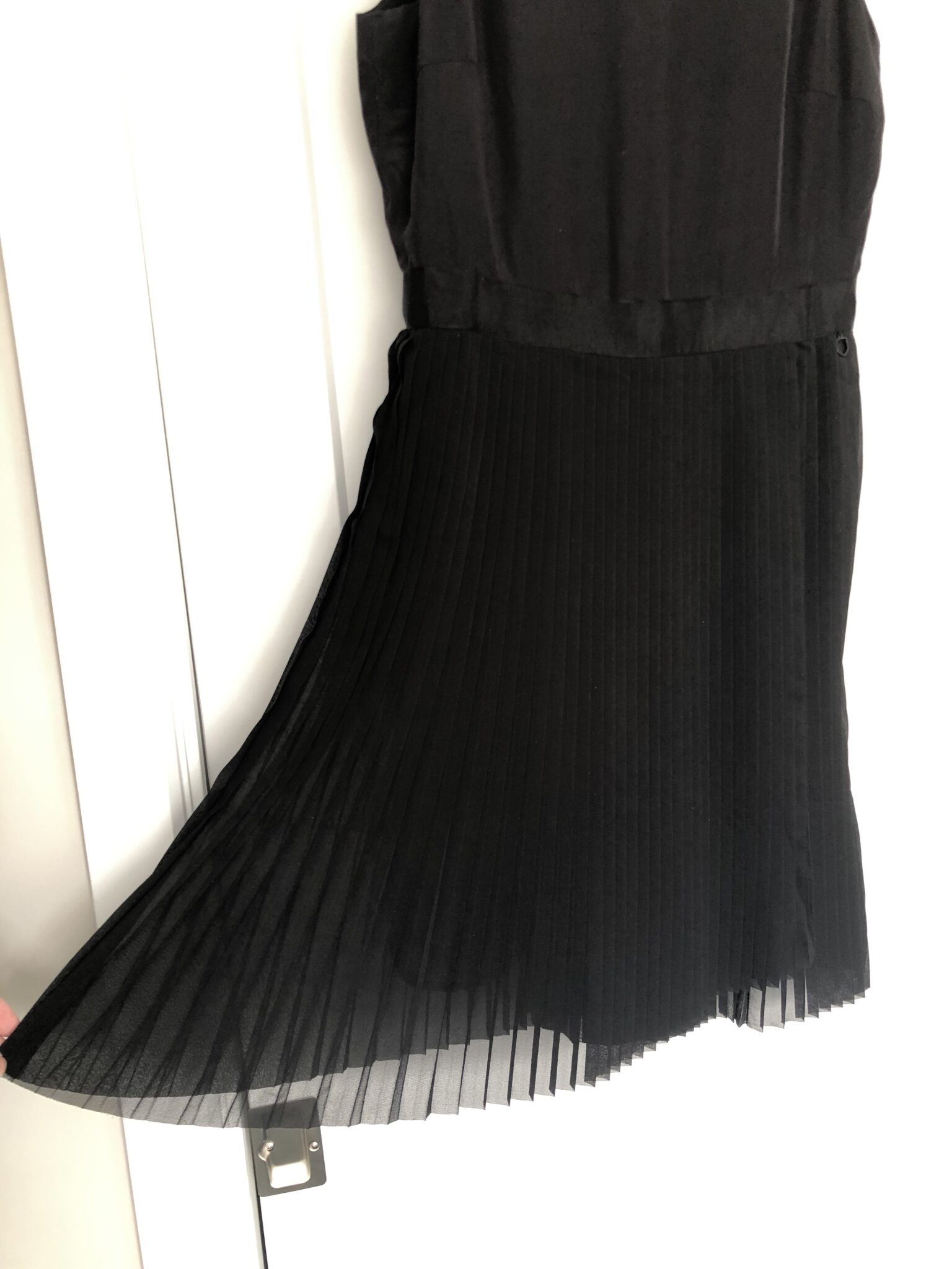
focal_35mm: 28
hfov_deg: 49.7
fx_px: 1027
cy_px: 634
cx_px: 476
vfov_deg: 63.4
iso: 40
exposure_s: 1/20
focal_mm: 4
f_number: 1.8
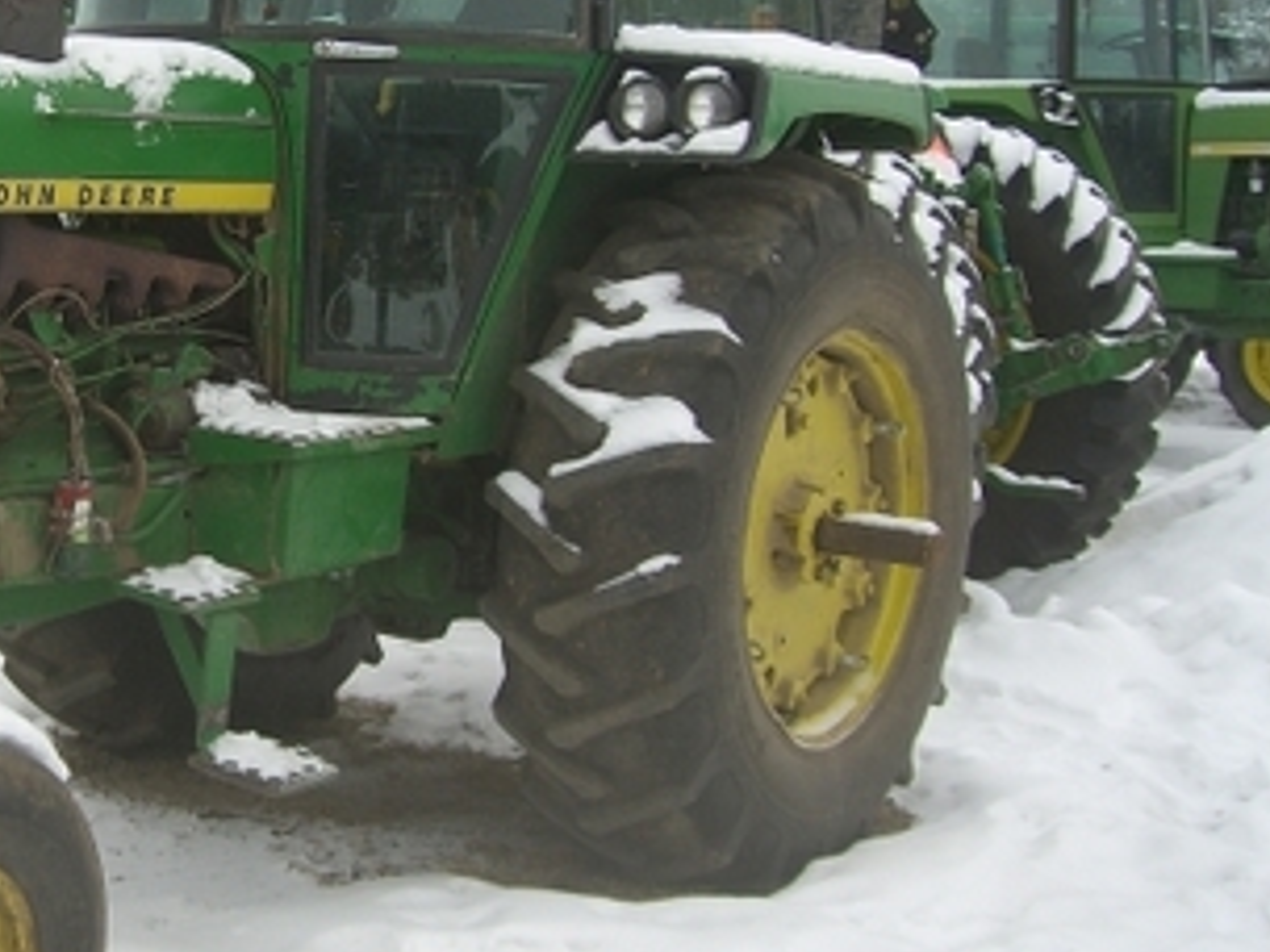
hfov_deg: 27.6
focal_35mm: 68
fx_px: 2495
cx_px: 146
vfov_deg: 21.5
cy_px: 280
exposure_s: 1/200
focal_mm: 6.2
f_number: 4.3
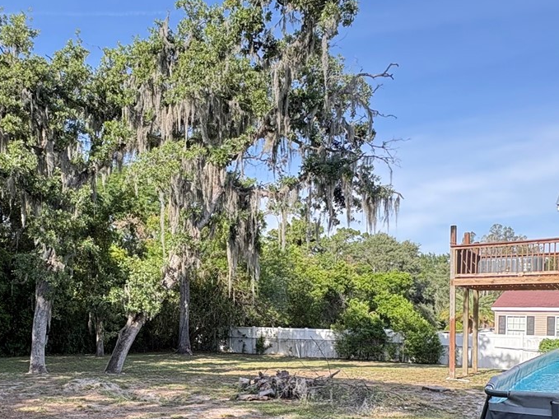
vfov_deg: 41.7
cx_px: 186
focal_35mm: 33
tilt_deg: +0.4
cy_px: 314
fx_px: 533
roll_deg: -0.8
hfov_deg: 54.2
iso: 64
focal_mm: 2.22
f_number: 2.2
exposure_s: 1/495
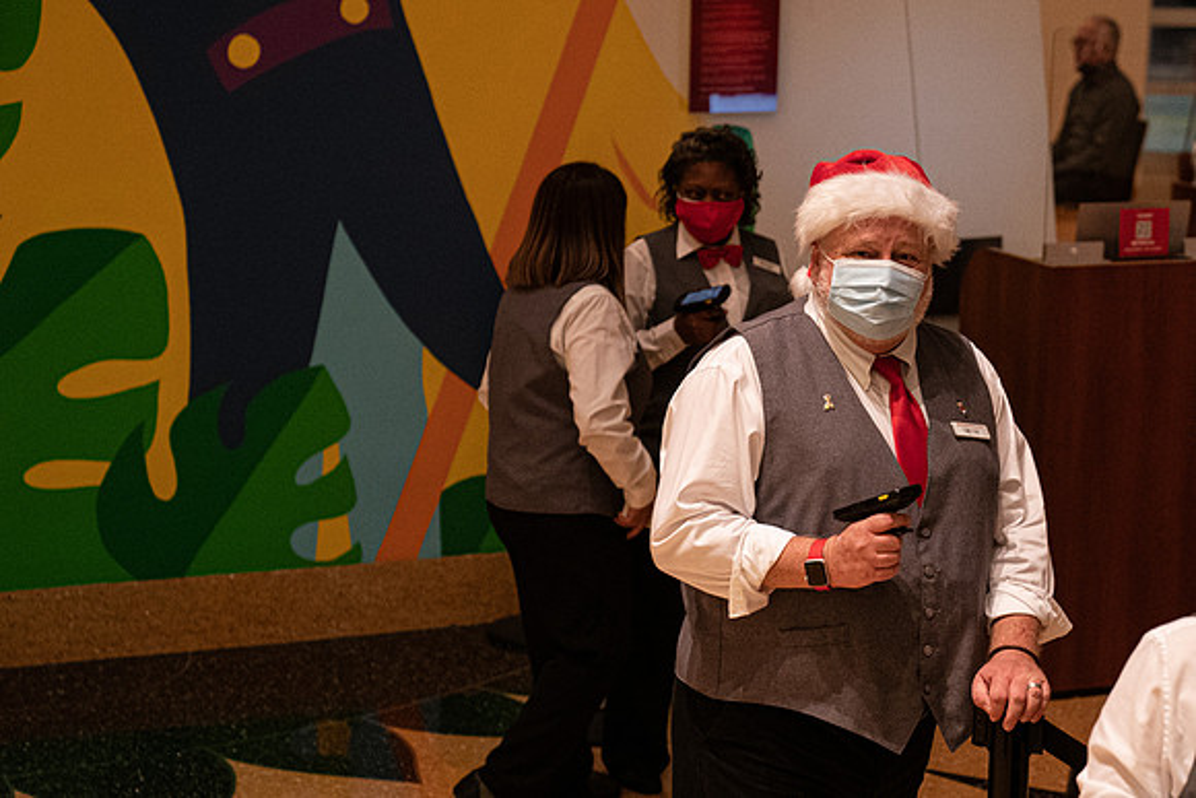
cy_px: 524
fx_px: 3405
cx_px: 875
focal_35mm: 102
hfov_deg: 19.8
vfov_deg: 13.3
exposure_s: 1/200
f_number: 3.2
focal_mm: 70
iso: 4000
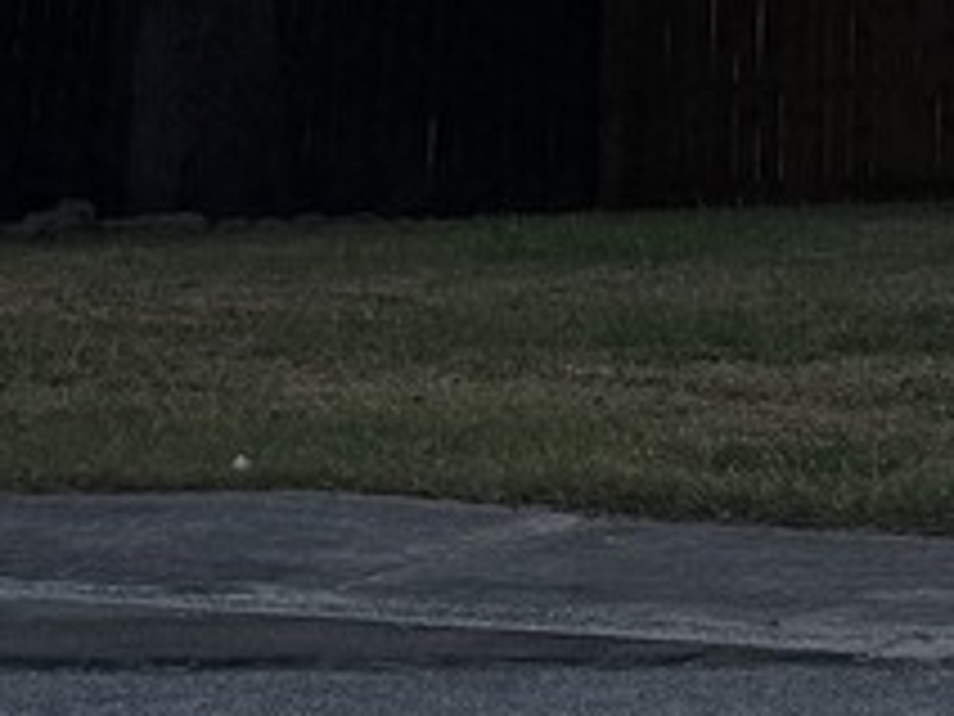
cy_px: -540
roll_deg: +0.4
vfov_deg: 8.8
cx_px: 3082
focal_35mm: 163
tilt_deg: +5.2
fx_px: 4492
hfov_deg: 9.1
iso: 80
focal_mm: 6.76
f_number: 1.78
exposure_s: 1/4167
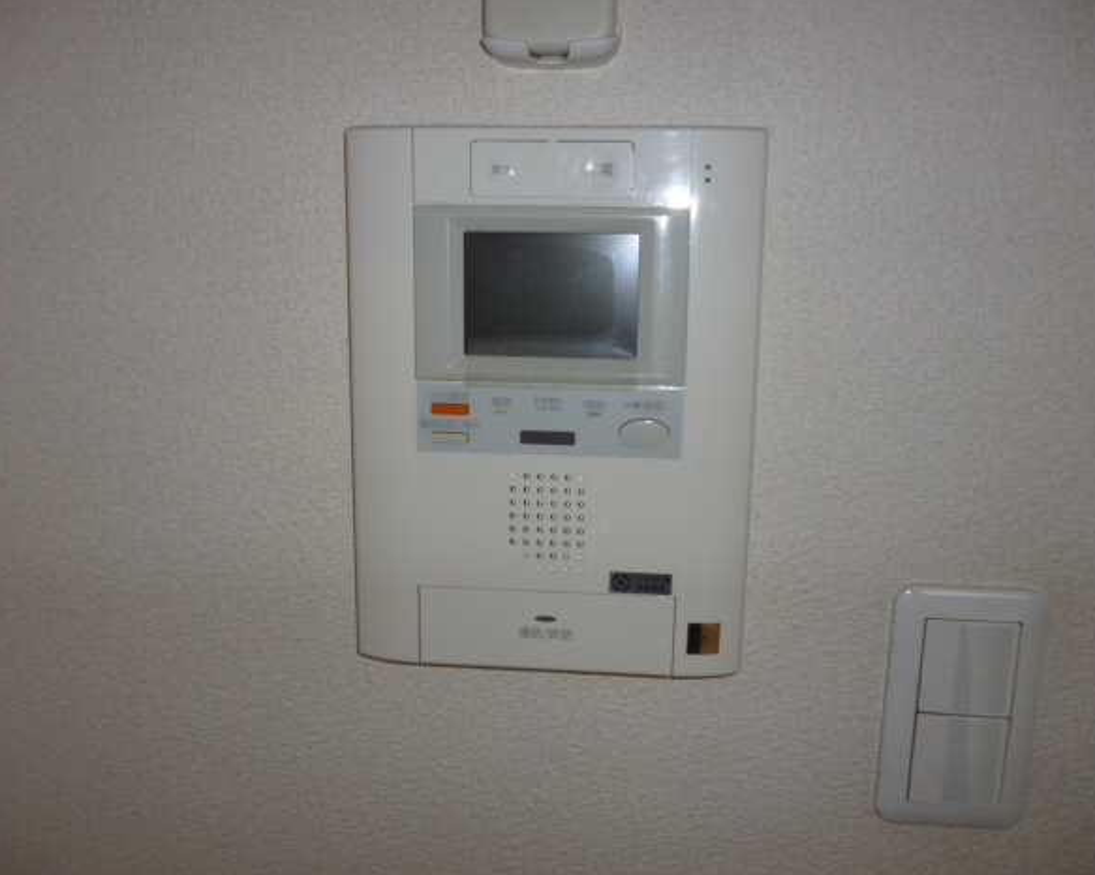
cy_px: 443
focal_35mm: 30
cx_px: 552
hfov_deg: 58.8
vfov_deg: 48.5
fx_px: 972
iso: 100
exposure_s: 1/60
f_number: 3.1
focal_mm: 5
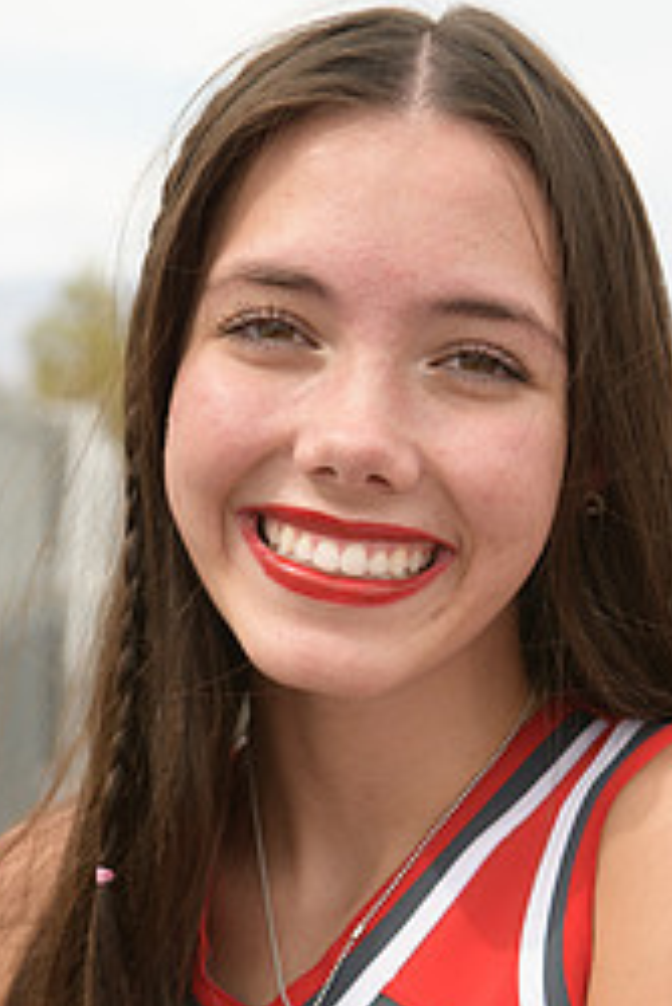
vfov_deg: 16.1
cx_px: 382
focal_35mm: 126
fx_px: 3523
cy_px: 901
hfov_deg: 10.9
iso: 800
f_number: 5.6
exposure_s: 1/1250
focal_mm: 70
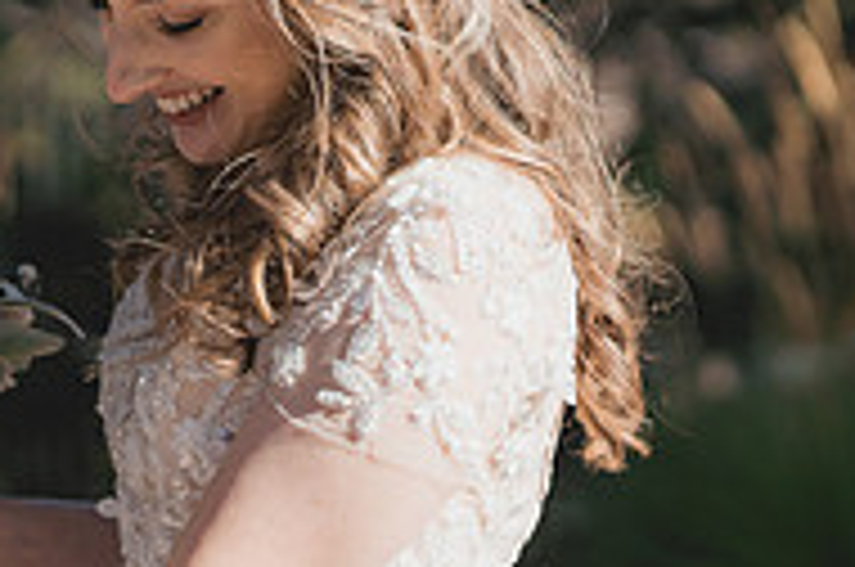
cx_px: -112
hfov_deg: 7.7
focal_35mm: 265
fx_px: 6283
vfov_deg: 5.2
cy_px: 254
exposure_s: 1/5000
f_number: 3.2
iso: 200
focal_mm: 85
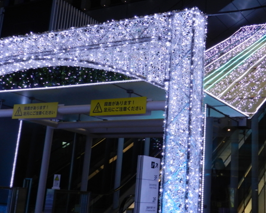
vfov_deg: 28.4
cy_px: 72
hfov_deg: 35.2
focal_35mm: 53
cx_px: 165
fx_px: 417
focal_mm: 6.7
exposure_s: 1/30
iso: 320
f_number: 4
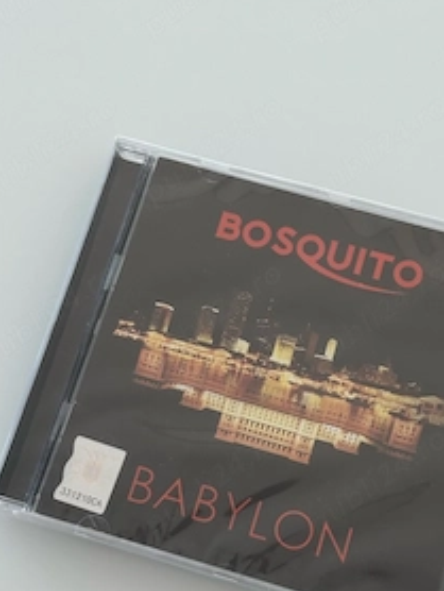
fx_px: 1178
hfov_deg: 21.3
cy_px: 342
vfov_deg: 28.1
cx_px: 255
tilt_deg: -73.8
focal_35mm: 69
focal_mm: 6.86
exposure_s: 1/138
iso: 50
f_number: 1.78
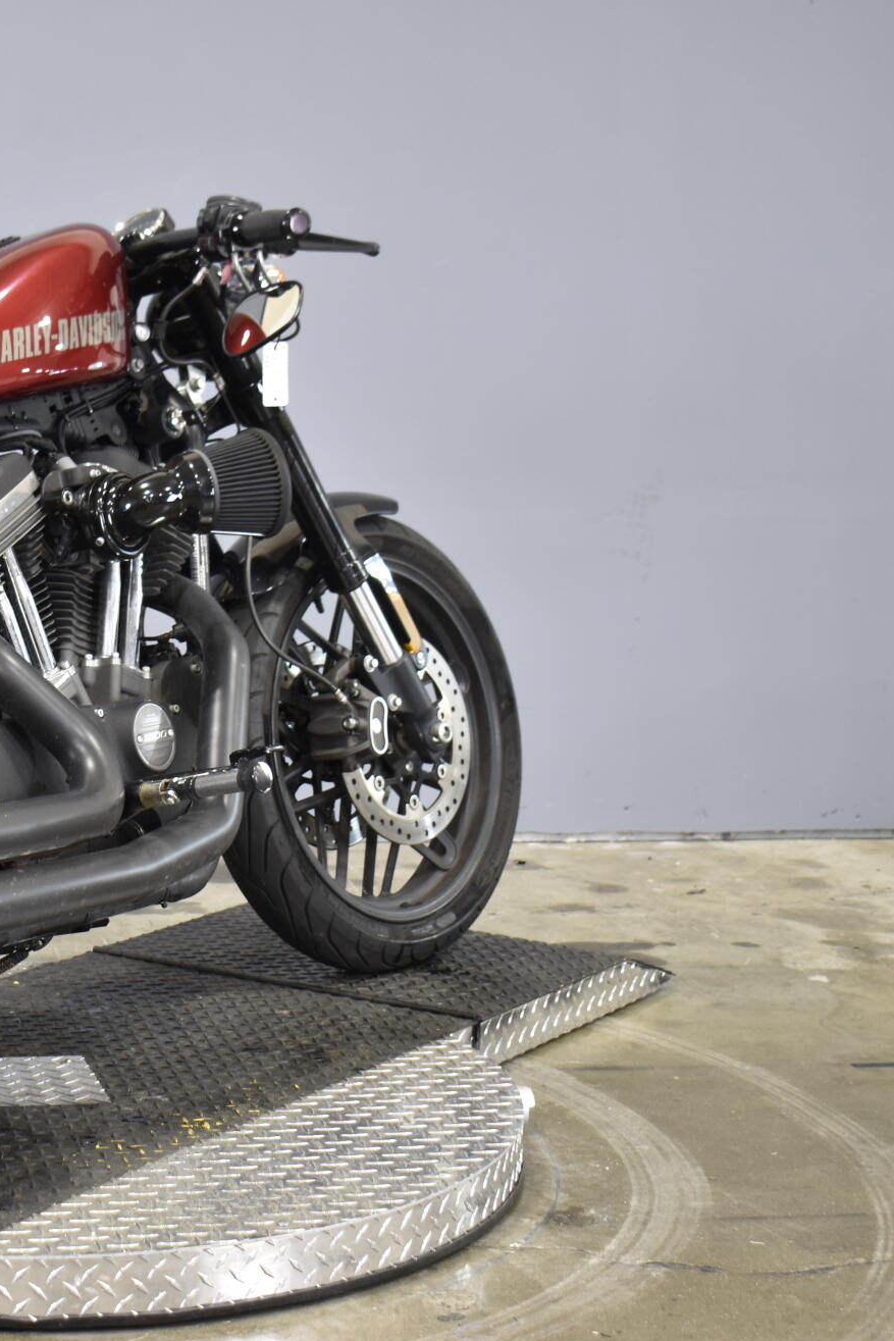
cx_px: -110
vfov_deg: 27.7
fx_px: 2718
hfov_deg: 18.0
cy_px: 679
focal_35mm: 73
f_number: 4.5
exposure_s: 1/10
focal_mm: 32
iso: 400
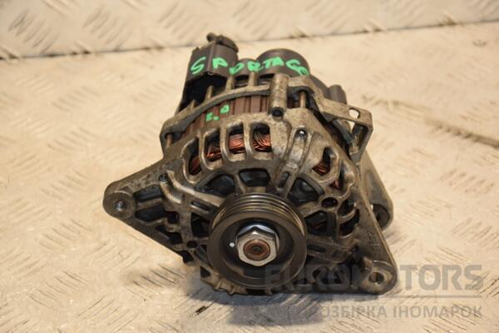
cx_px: 250
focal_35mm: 112
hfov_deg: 18.2
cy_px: 166
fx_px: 1559
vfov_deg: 12.2
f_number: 5.3
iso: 800
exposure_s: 1/125
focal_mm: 75
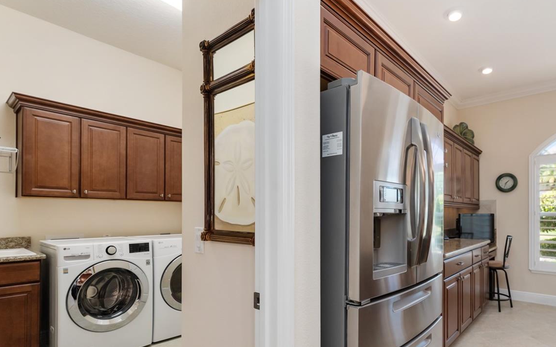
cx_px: 318
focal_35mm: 20
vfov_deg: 58.7
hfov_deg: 84.5
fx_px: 303
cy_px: 222
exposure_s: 1/13
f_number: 7.1
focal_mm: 14
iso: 400
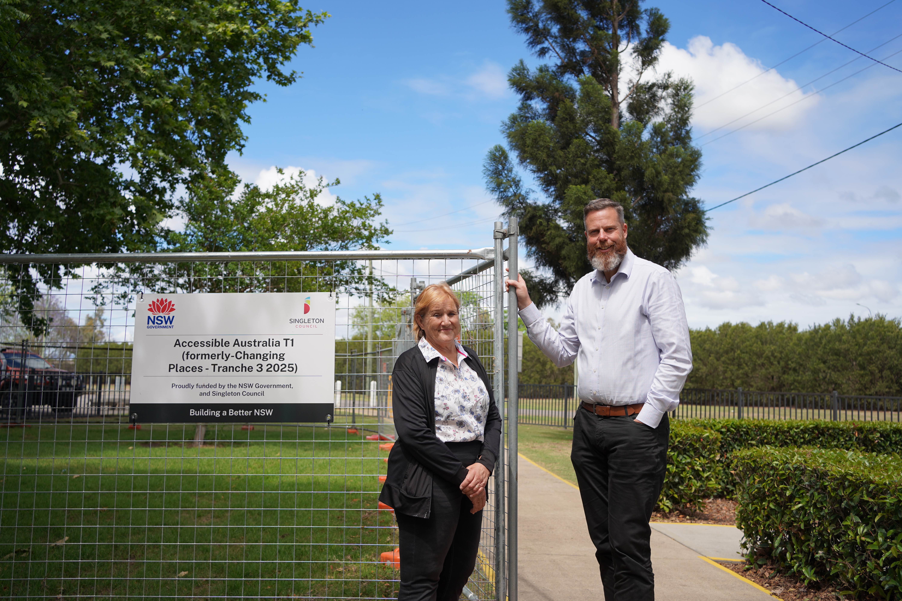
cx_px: 451
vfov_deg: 37.9
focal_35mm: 35
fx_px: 877
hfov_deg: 54.4
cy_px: 300
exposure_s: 1/800
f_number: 4.5
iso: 100
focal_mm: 35
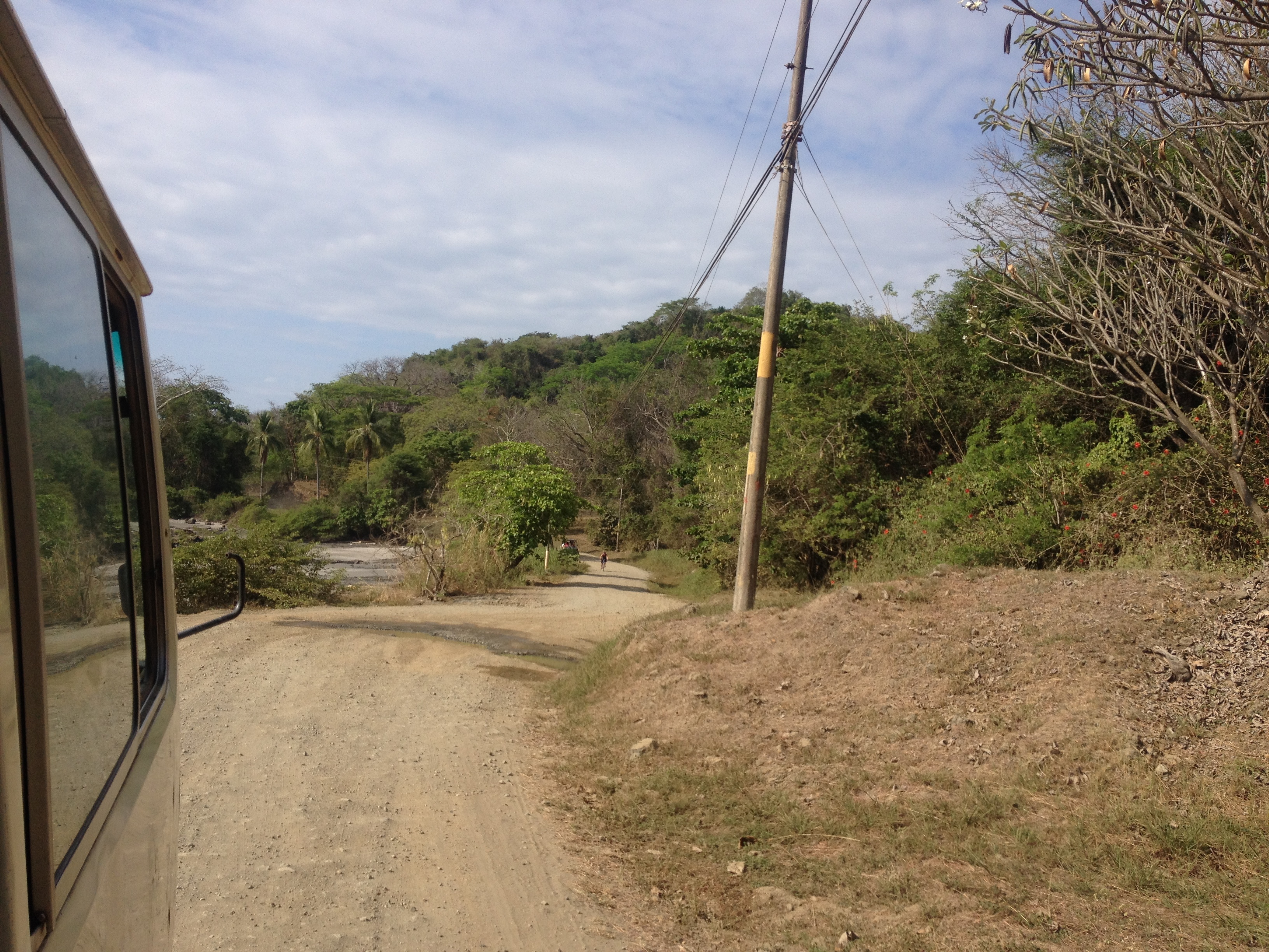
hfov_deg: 52.6
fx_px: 1283
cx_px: 634
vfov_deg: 40.7
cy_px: 476
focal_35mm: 35
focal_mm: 4.28
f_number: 2.4
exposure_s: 1/1972
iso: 50
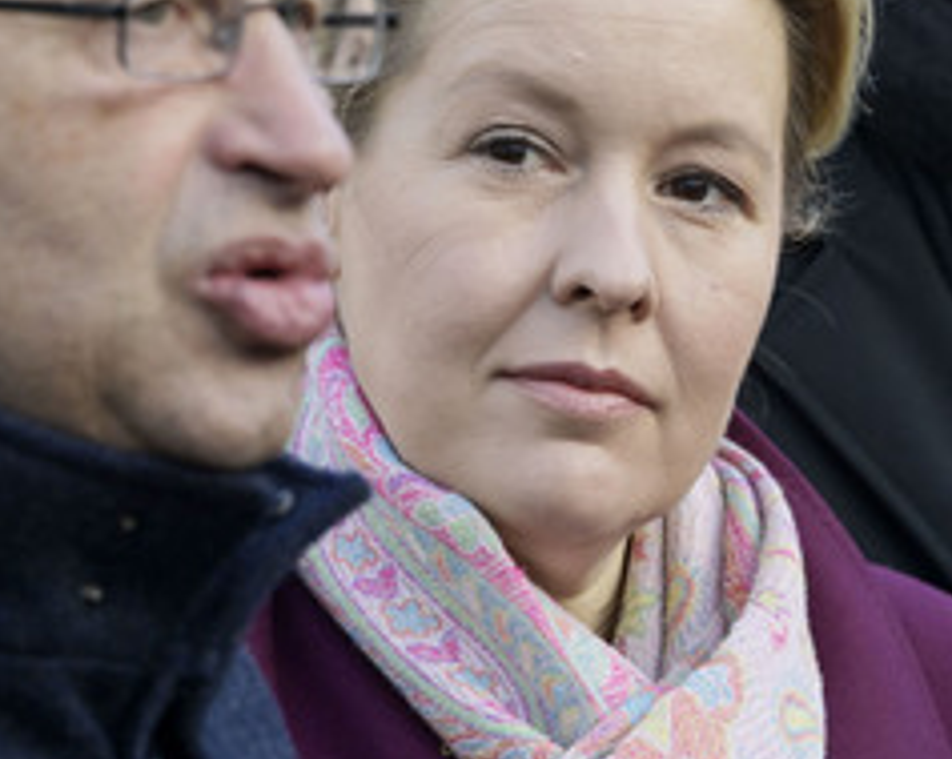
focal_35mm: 536
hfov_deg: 3.6
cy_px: 293
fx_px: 15083
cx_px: 540
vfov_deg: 2.9
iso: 2000
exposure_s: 1/400
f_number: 10
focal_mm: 300
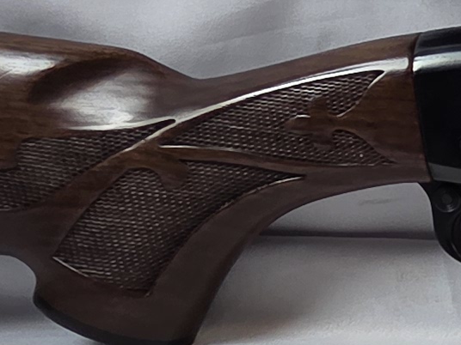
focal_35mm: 97
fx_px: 1292
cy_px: 159
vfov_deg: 15.2
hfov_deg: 15.6
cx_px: 950
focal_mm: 2.2
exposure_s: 1/218
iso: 50
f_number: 2.2
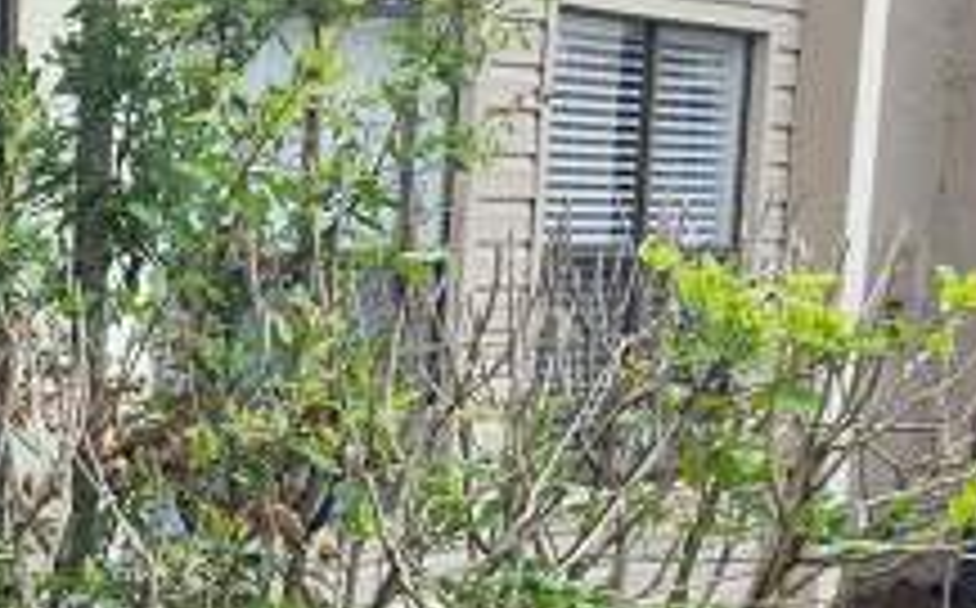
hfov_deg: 18.3
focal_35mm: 90
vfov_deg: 14.0
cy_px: 752
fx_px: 2391
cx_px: -760
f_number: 1.4
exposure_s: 1/359
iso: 20
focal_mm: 6.5
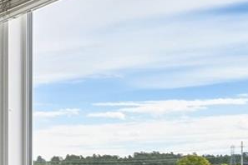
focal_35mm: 97
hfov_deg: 13.7
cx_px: -375
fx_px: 668
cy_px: 172
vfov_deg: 13.9
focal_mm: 18
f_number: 10
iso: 400
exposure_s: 1/100
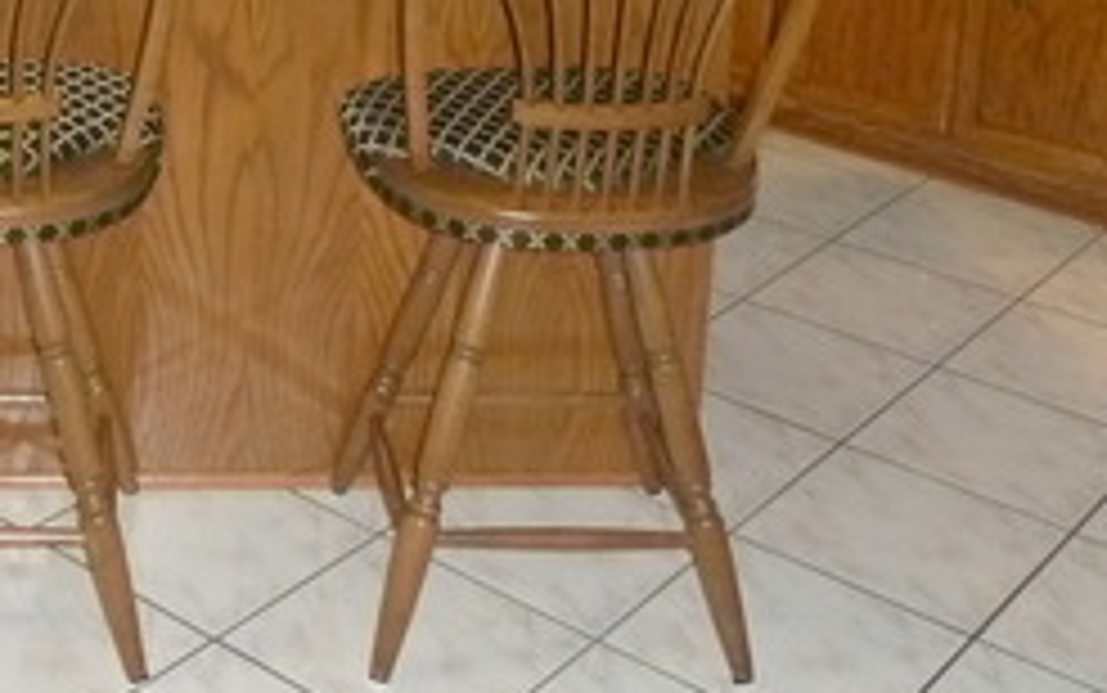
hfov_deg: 28.5
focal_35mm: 69
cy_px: -220
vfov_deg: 17.6
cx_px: 99
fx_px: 2083
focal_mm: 4.1
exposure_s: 1/30
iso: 400
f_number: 3.3
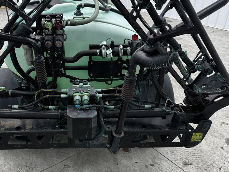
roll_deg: -1.1
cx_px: 79
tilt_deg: -29.4
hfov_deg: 51.8
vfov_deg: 40.7
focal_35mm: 35
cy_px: 86
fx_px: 232
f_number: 1.78
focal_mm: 6.76
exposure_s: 1/120
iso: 160
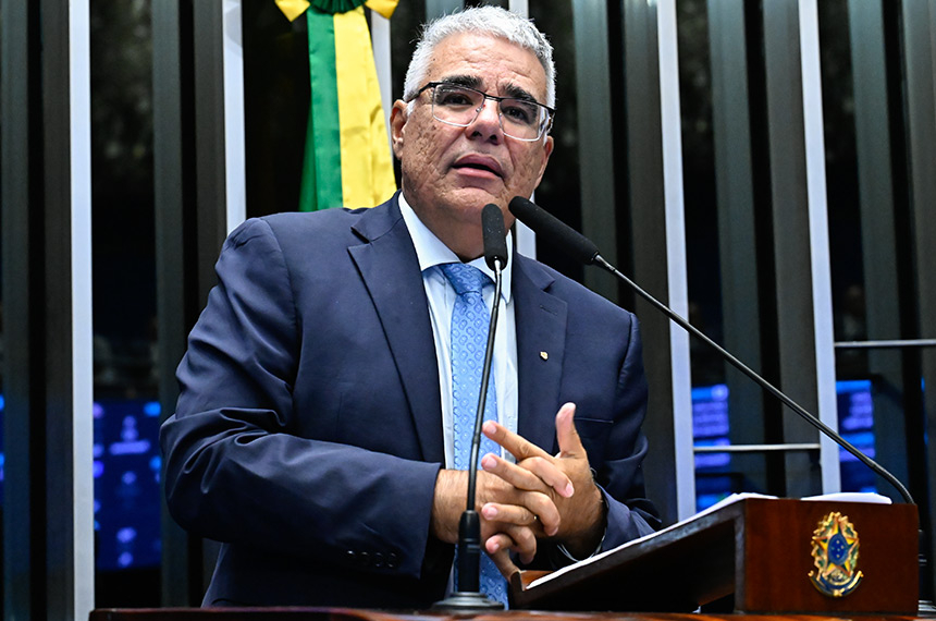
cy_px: 310
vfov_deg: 13.0
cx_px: 468
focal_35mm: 105
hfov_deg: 19.5
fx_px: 2725
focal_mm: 70
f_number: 4.5
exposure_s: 1/125
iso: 6400
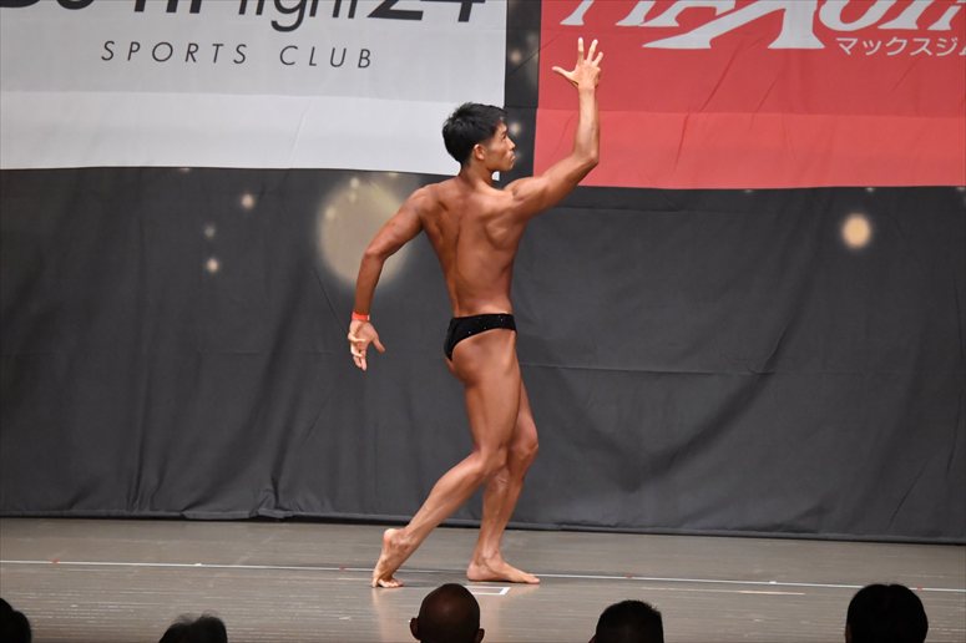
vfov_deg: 6.8
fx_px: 5418
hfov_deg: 10.2
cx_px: 483
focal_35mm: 202
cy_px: 322
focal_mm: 135
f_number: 5.6
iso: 6400
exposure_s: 1/400
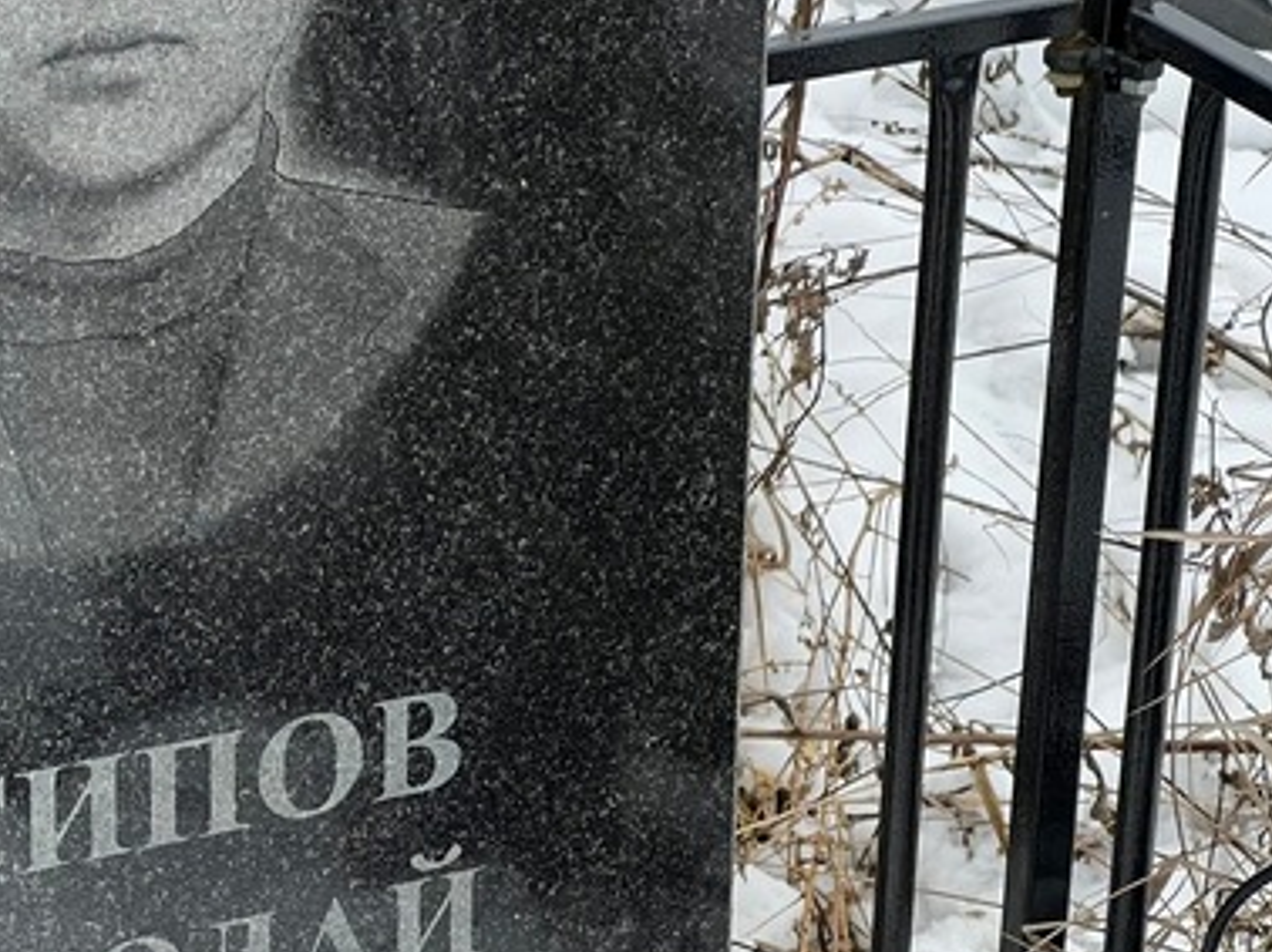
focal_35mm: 163
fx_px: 5986
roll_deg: +0.8
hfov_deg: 12.1
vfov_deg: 9.1
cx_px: 155
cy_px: 875
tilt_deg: -29.4
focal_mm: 9
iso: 80
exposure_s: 1/99
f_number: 2.8
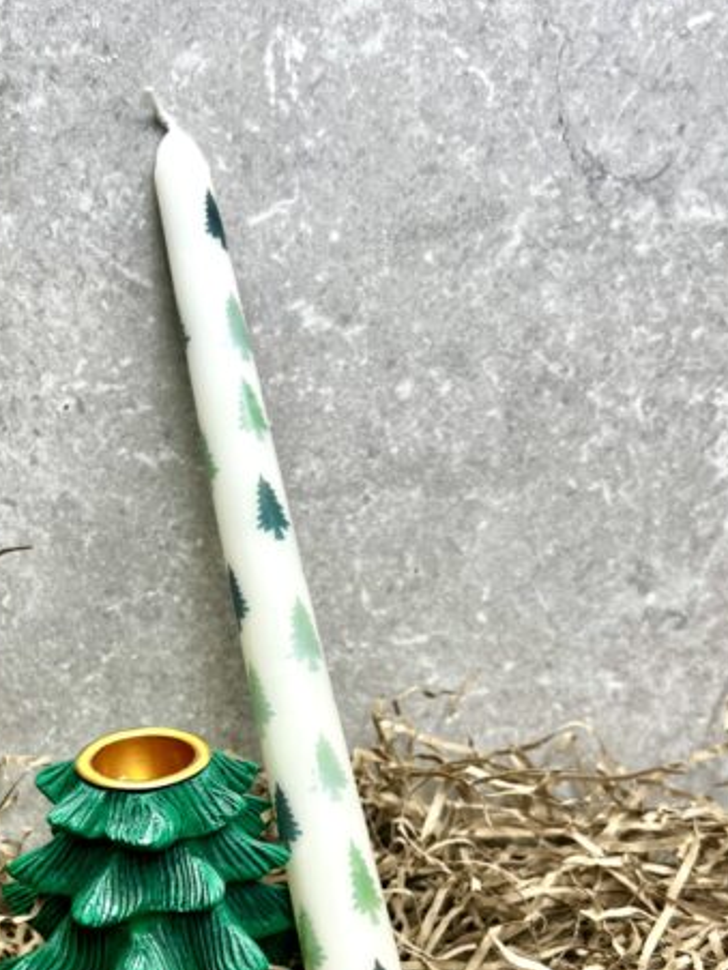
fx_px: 1290
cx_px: 234
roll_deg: +1.1
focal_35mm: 46
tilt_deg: -26.3
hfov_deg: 31.2
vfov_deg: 40.1
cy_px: 728
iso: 40
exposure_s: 1/121
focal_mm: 5.7
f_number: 1.5
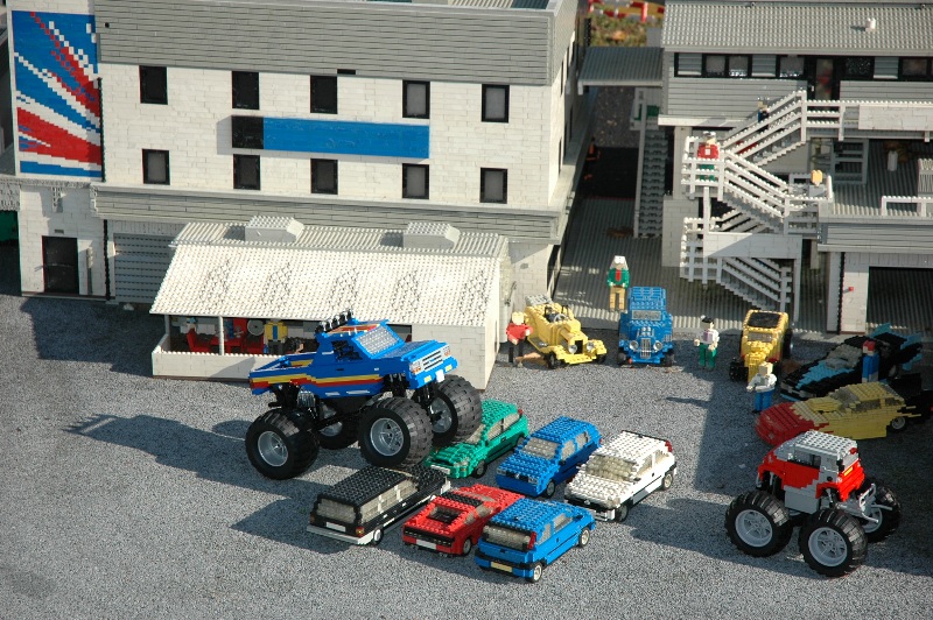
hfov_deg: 19.5
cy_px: 310
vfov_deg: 13.0
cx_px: 466
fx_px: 2719
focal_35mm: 105
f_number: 5.6
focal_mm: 70
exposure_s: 1/500
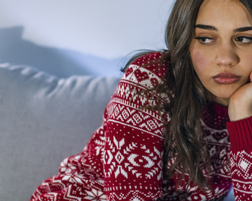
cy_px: 87
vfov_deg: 22.5
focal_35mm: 68
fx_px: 507
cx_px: 228
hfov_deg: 26.9
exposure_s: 1/100
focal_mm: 35
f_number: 2
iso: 400
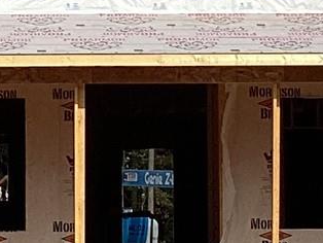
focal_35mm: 202
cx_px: 111
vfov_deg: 7.4
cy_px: 100
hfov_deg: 9.8
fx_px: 1886
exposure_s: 1/1942
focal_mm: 3.3
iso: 25
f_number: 2.4
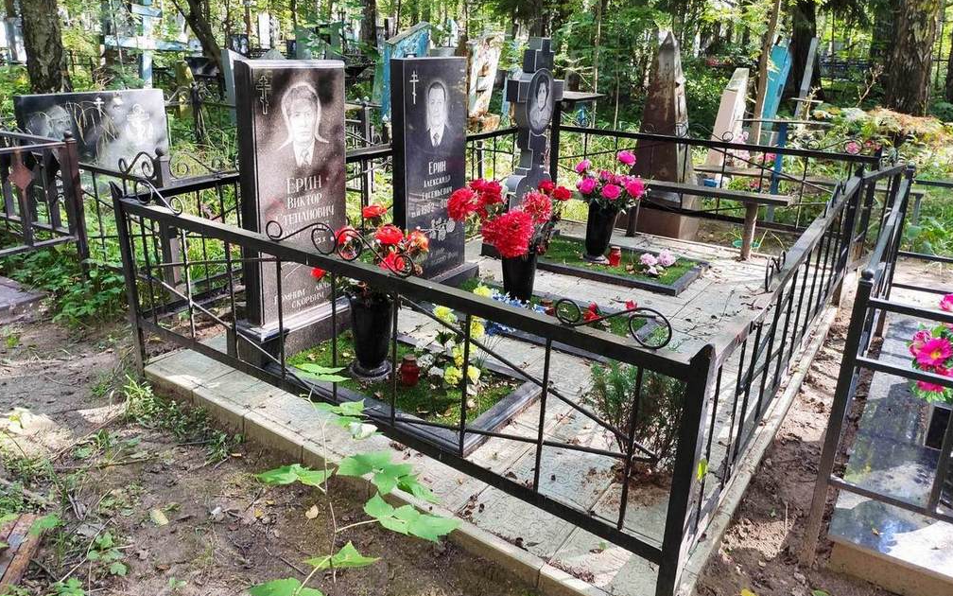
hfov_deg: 66.5
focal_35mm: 28
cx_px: 477
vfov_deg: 44.5
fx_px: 727
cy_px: 262
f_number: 1.75
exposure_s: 1/120
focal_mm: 4.77
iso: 178
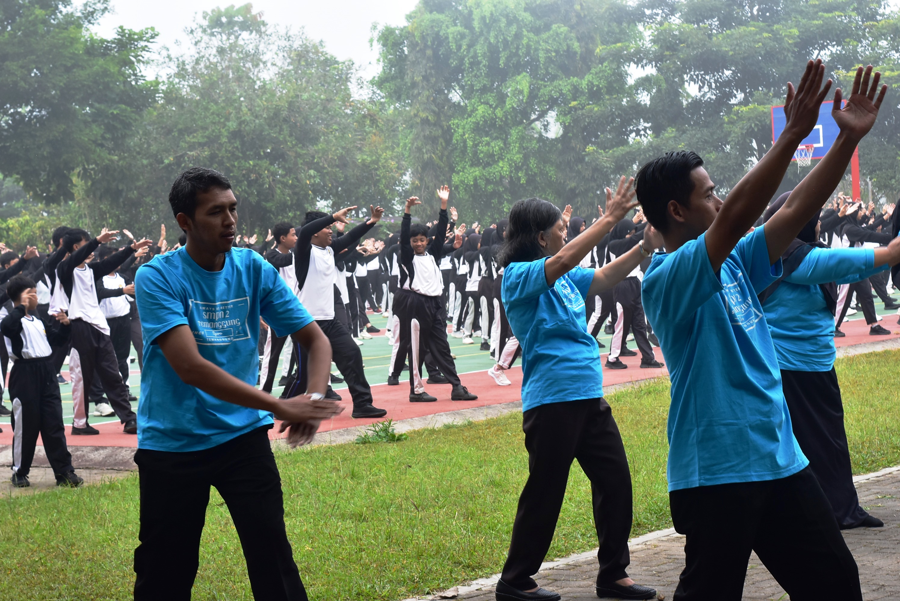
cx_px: 450
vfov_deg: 18.2
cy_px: 300
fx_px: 1876
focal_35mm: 75
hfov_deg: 27.0
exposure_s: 1/100
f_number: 9
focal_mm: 50
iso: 400
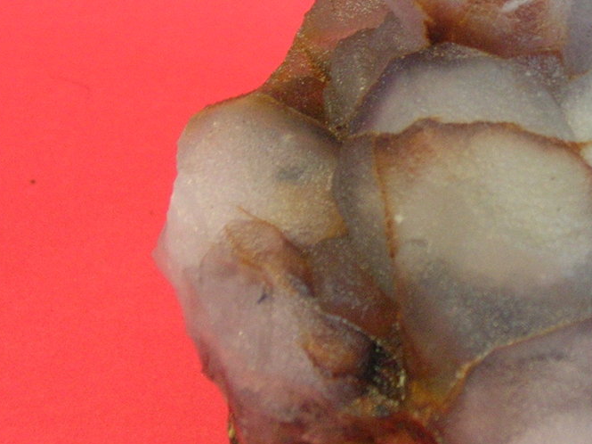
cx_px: 599
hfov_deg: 17.0
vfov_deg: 13.0
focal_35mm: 113
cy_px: 91
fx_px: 1931
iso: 134
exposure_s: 1/3.9
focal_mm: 7.8
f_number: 2.9
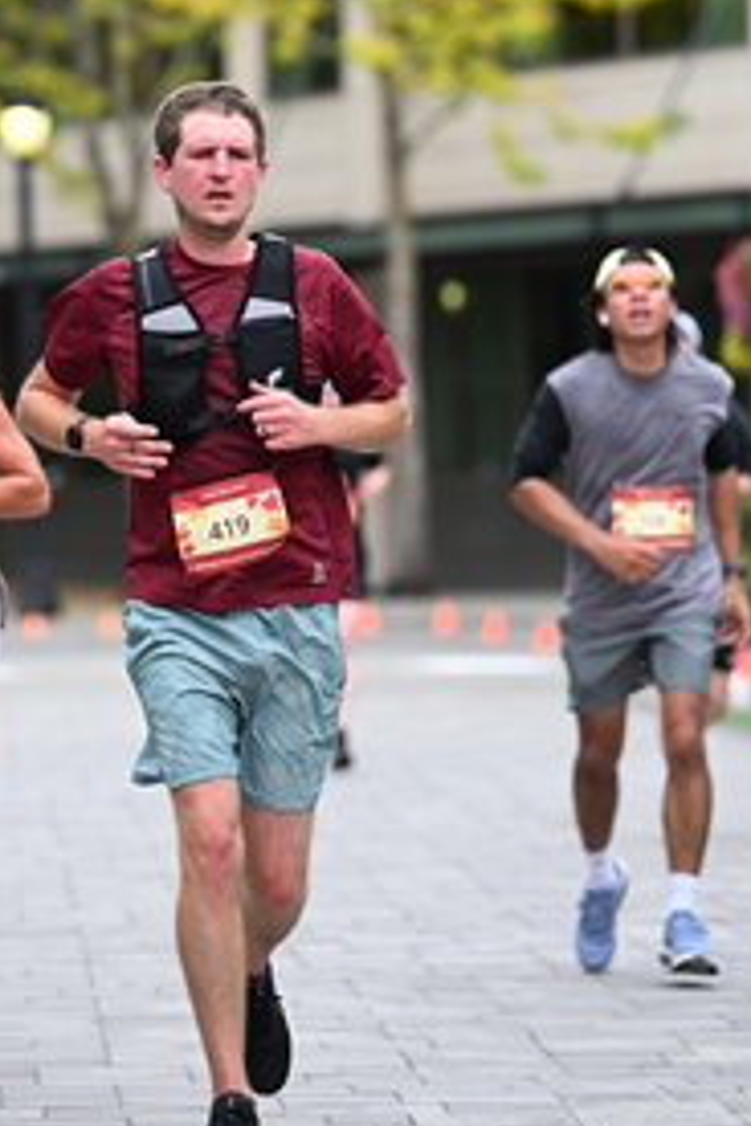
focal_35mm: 279
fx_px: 8730
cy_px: 249
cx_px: 251
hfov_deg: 4.9
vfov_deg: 7.4
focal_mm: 140
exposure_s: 1/2000
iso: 640
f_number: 2.8
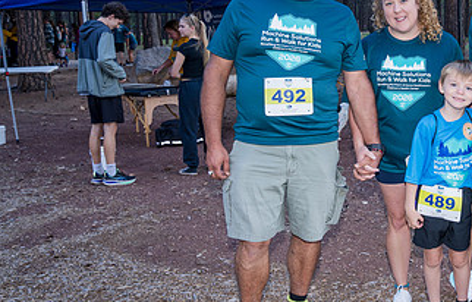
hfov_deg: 40.8
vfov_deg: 29.0
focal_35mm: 45
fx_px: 583
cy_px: 131
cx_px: 422
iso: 200
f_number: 5
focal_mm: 24
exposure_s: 1/60
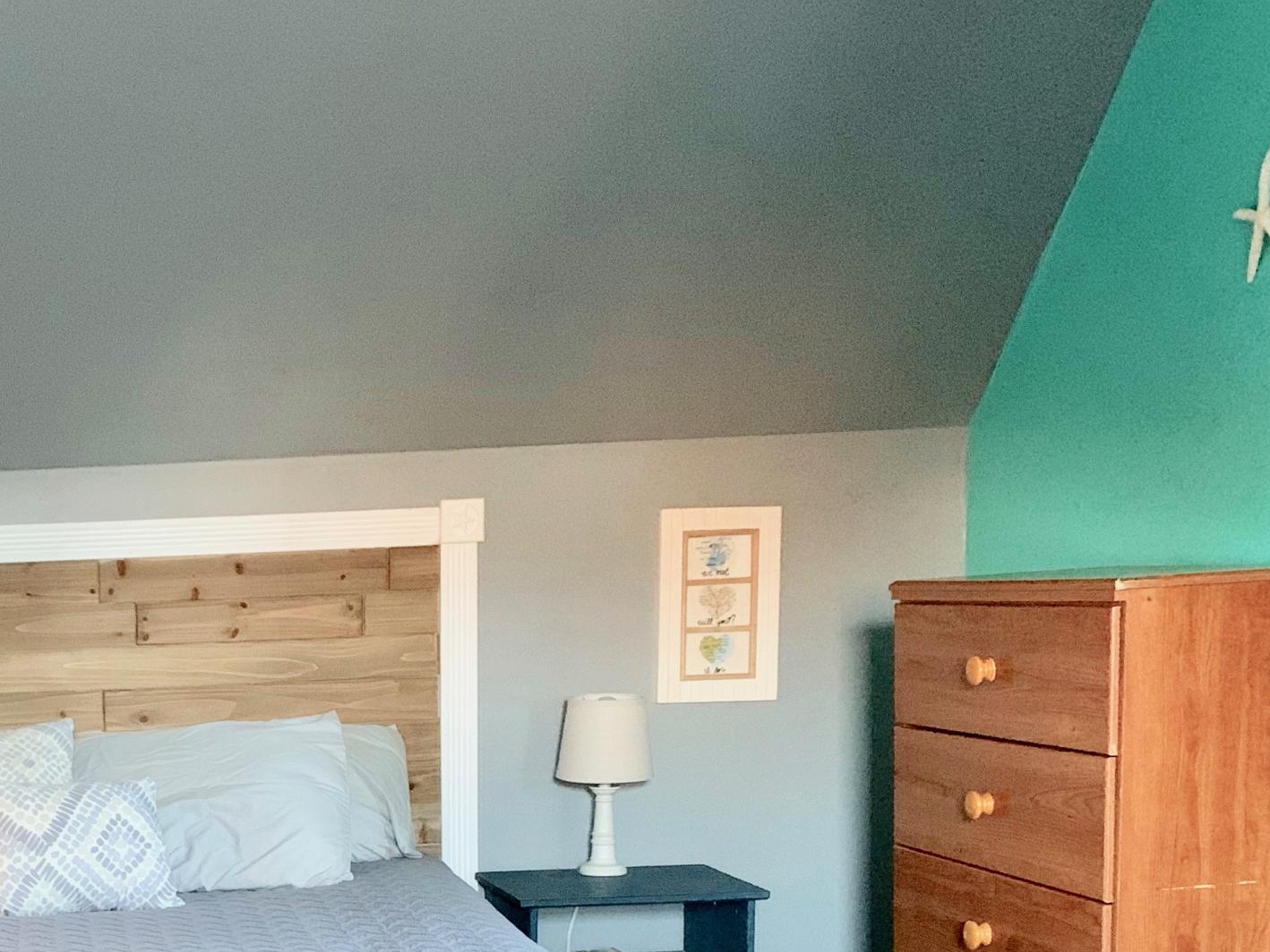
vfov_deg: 25.3
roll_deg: +1.1
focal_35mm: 55
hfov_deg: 32.7
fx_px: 2018
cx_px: 68
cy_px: 948
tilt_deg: -9.0
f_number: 1.8
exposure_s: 1/30
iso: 640
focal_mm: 4.25
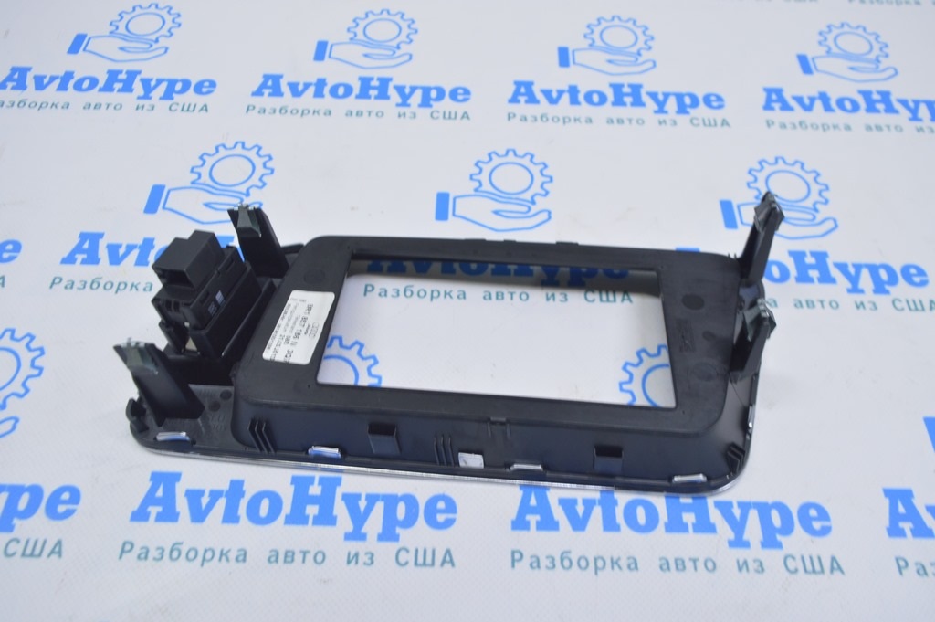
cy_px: 311
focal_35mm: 27
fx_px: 701
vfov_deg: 47.9
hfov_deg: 67.4
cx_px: 468
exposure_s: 1/20
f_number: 5.6
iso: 400
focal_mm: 18
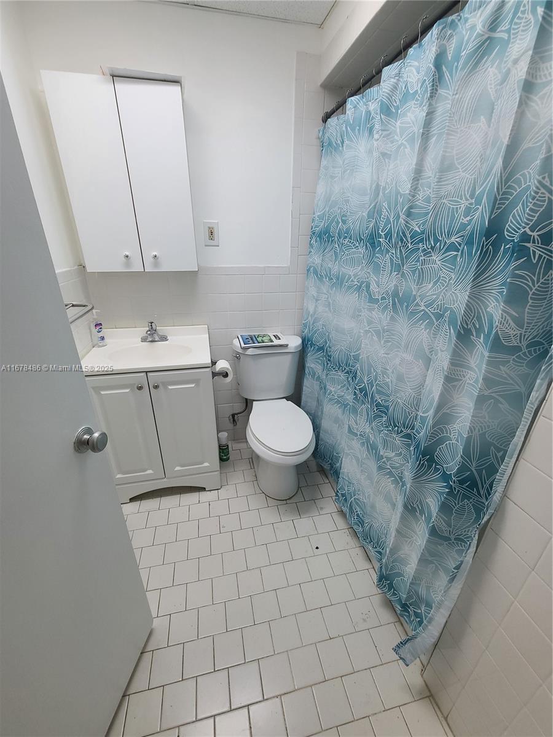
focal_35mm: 13
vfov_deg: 106.2
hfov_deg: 89.9
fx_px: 277
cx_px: 276
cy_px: 368
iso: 250
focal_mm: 2.2
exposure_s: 1/60
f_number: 2.2
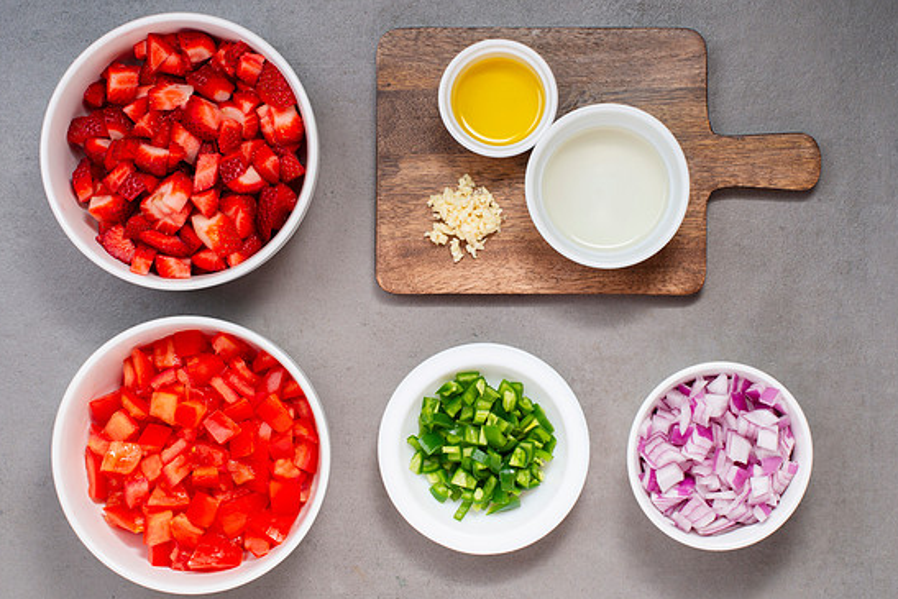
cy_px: 301
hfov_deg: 30.1
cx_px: 461
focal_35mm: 67
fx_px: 1672
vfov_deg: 20.3
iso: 250
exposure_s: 1/100
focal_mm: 50
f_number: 11
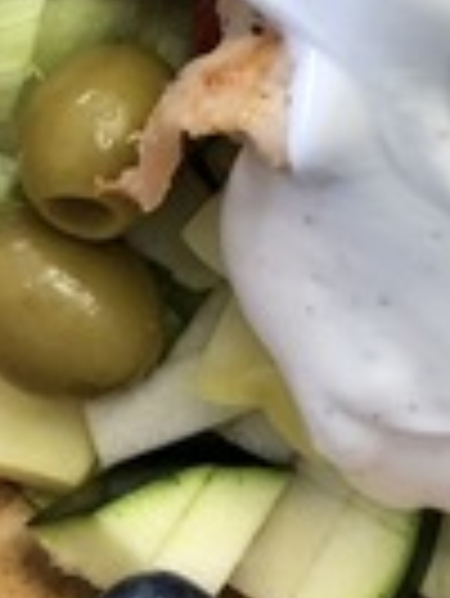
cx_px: 686
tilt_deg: -81.0
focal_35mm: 105
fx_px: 1817
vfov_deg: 17.5
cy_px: -189
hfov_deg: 13.3
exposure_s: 1/33
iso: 32
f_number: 1.8
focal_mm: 3.99
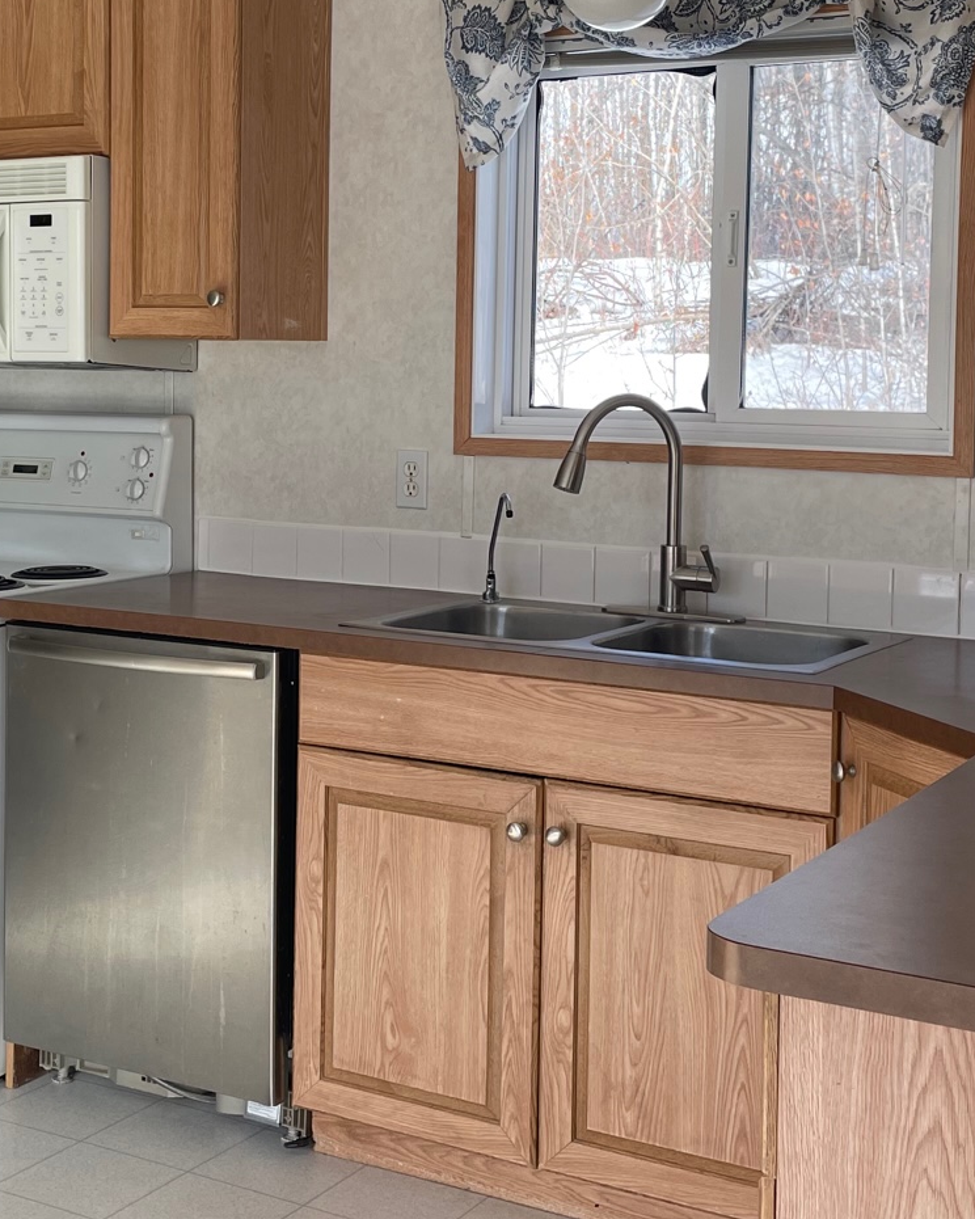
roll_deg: -0.7
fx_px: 1984
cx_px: 317
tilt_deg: -2.3
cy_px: 451
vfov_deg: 34.0
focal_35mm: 55
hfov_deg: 27.4
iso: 32
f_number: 1.6
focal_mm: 4.2
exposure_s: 1/241
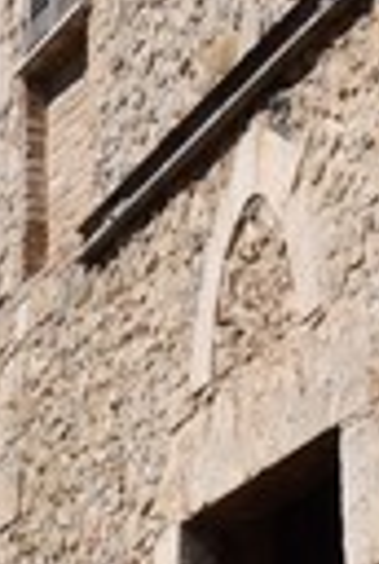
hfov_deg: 6.8
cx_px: 159
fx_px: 3173
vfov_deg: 9.8
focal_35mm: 202
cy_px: -313
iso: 100
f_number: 14
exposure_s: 1/200
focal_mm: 18
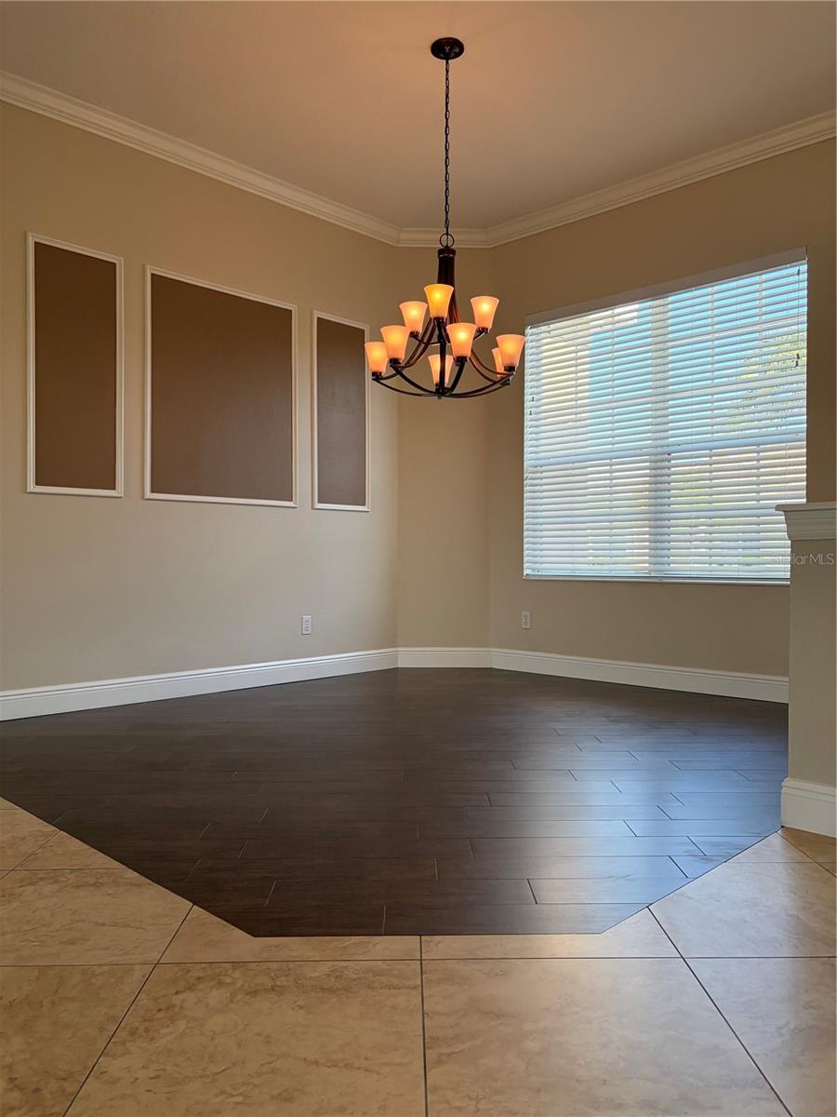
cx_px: 418
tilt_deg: +1.1
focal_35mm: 26
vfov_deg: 67.3
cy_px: 558
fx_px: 838
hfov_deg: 53.1
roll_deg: +1.8
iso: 100
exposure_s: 1/222
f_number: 1.6
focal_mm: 5.96
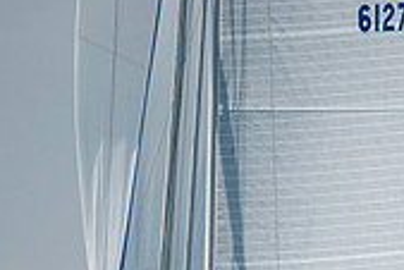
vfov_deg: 0.9
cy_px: 451
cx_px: 344
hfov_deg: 1.3
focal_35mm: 1606
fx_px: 18038
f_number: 4
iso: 200
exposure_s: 1/5000
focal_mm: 300
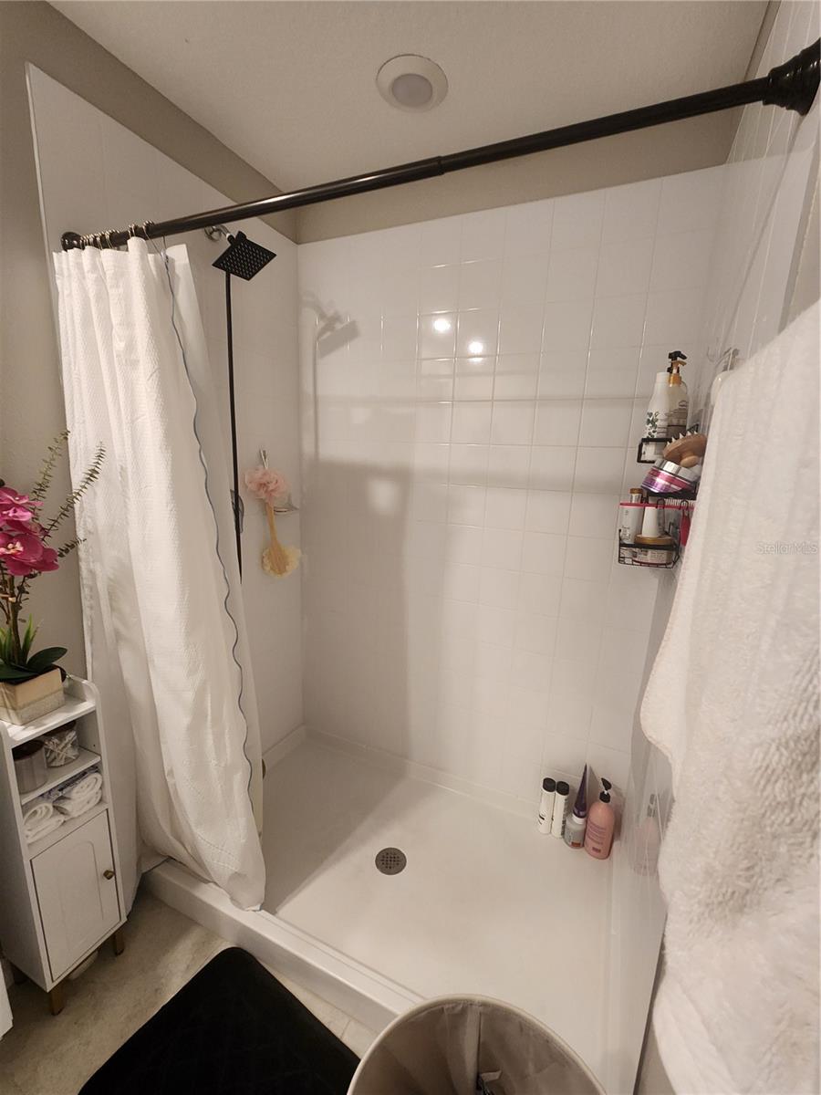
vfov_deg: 106.2
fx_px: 411
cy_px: 548
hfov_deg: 89.9
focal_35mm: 13
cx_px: 410
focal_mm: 2.2
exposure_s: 1/60
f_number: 2.2
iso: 320
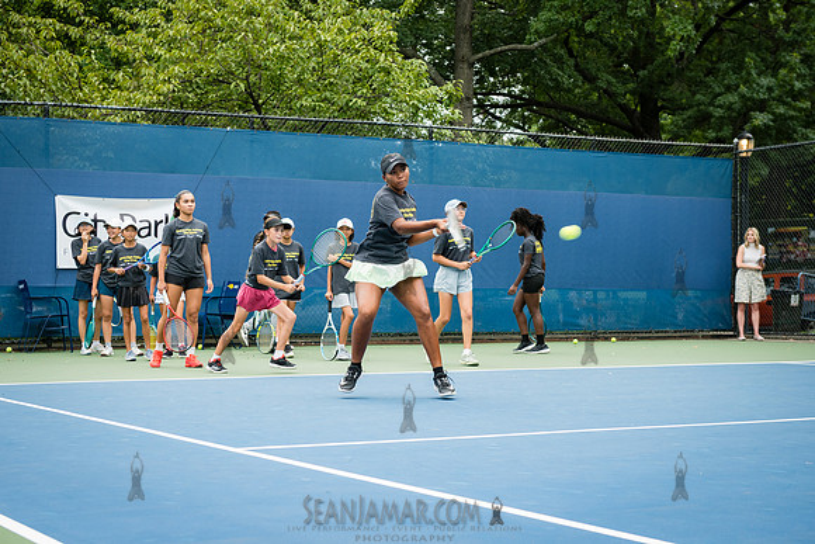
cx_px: 393
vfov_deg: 20.6
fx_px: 1493
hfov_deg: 30.5
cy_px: 320
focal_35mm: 66
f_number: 4.5
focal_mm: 56
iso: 400
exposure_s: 1/500
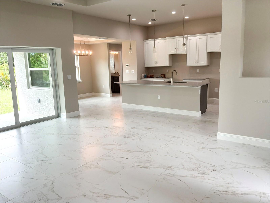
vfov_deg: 49.7
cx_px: 135
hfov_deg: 63.4
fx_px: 218
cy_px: 102
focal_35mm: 28
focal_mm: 3
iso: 25
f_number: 1.8
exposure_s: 1/120
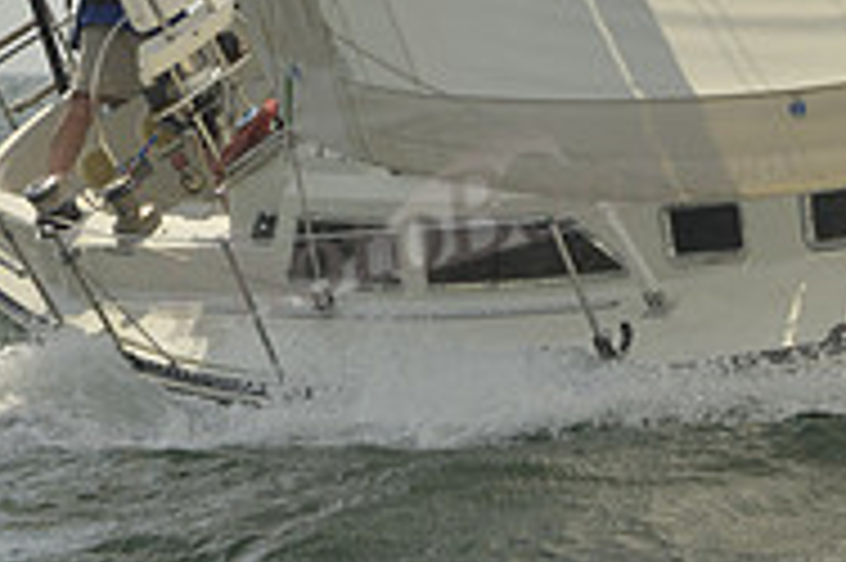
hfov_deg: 9.4
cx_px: 1030
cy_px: -74
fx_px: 5071
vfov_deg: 6.3
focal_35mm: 216
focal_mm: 70
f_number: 8
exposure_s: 1/1250
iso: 200
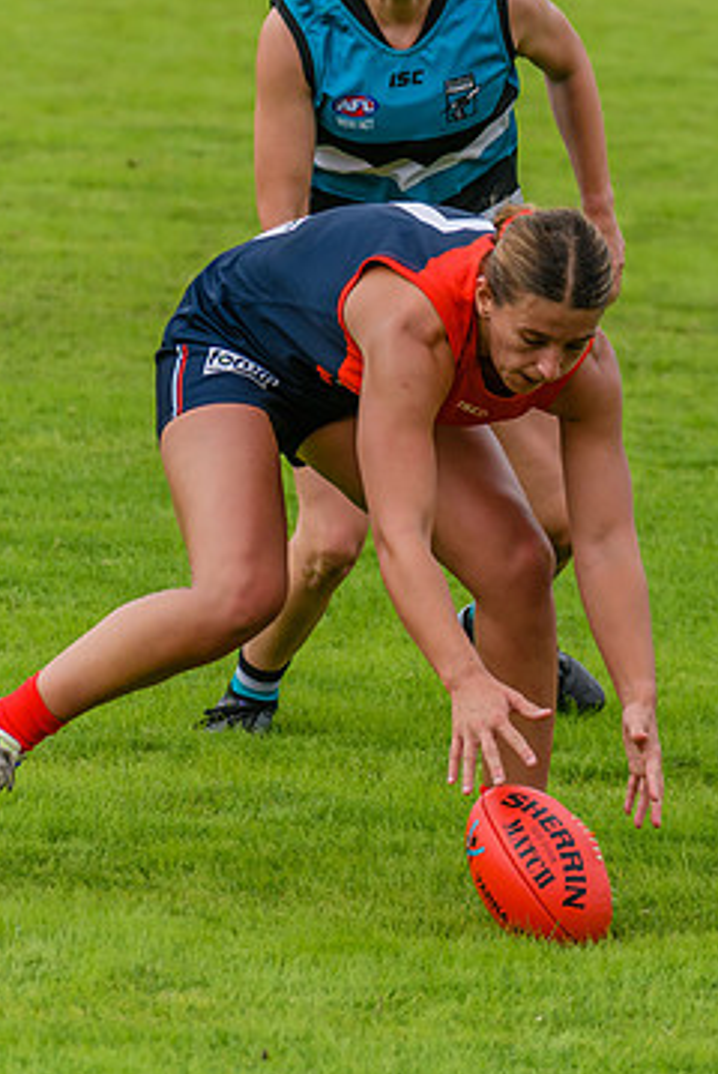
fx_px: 15705
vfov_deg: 3.9
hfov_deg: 2.6
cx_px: 673
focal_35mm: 526
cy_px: 337
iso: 800
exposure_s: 1/2000
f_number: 6.3
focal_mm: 240
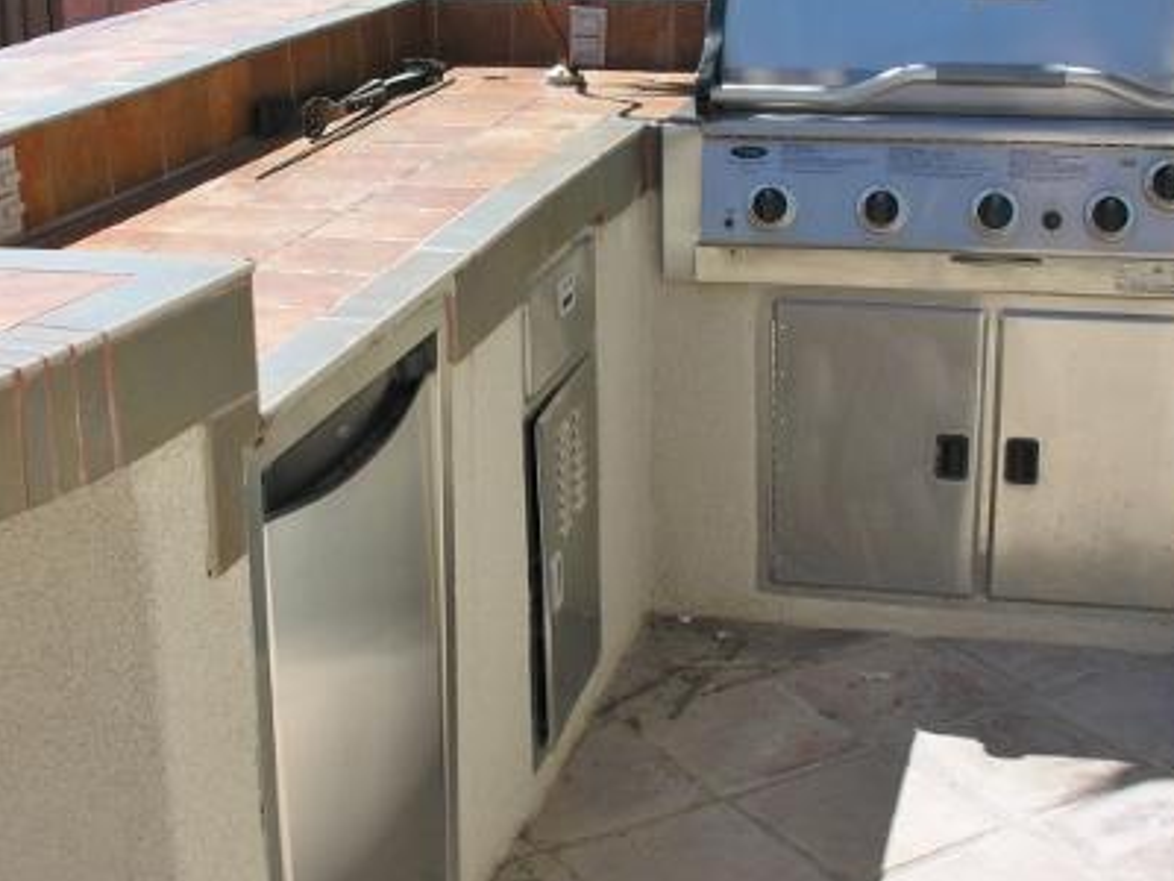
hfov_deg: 34.3
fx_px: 1899
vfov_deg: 26.1
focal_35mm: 56
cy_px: 391
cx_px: 561
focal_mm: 8.9
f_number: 5.6
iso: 50
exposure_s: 1/179
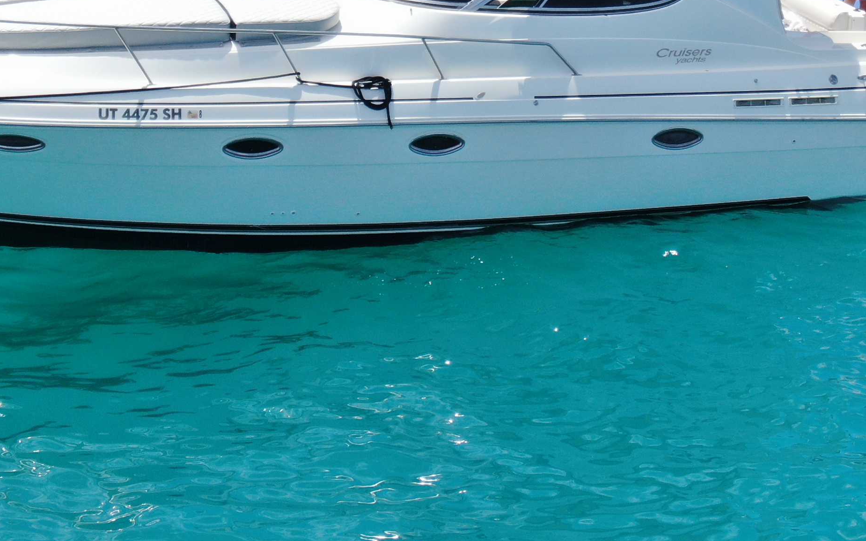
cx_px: 455
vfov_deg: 11.7
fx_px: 2596
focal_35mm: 110
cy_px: -38
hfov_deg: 18.9
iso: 100
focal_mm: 8.6
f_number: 3.8
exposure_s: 1/640
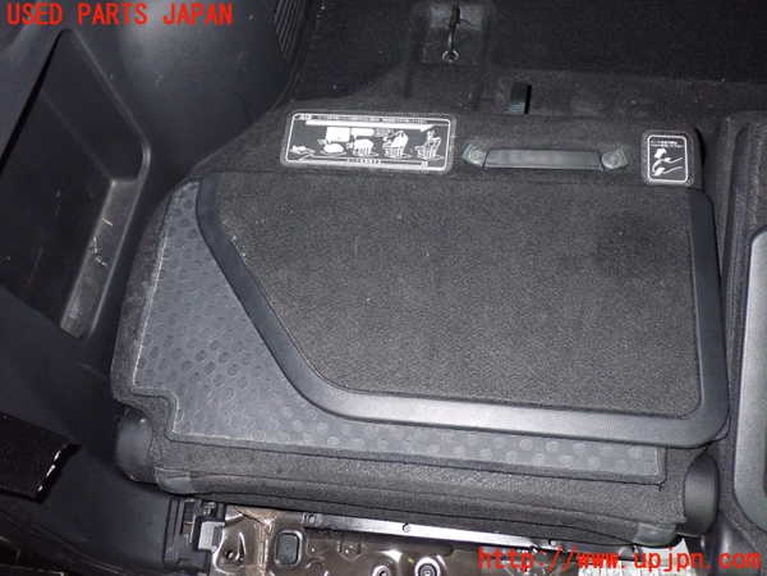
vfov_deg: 46.8
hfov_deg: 60.0
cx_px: 384
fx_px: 665
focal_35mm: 30
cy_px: 288
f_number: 6.3
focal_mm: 5.4
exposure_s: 1/30
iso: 800
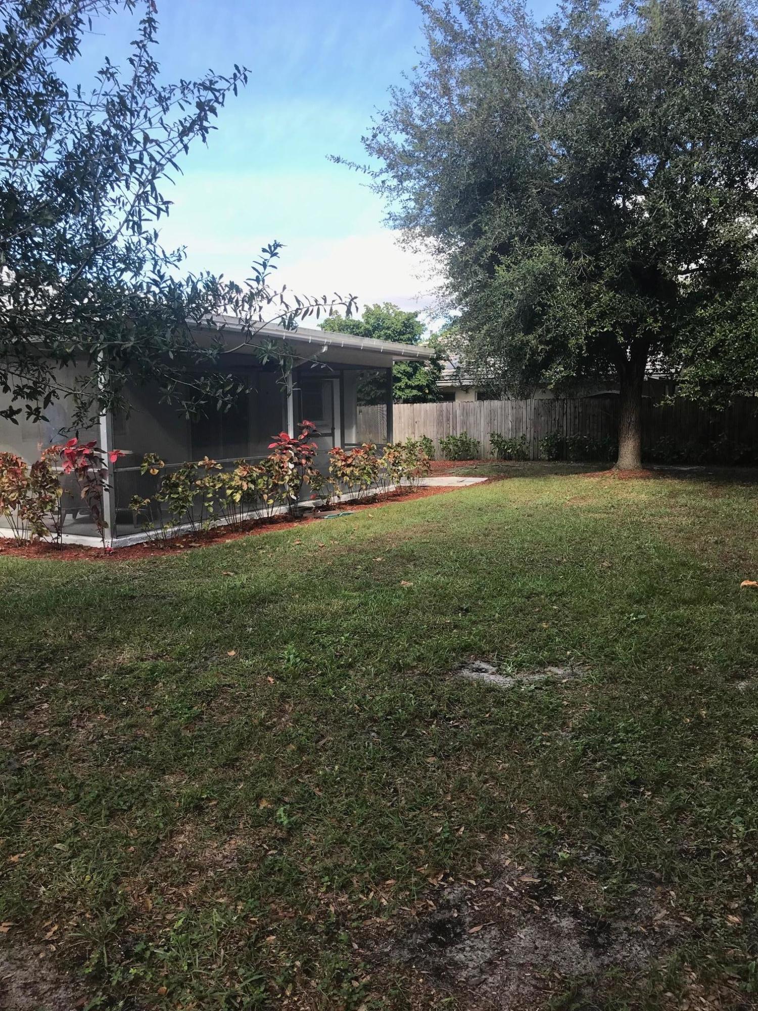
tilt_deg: -4.9
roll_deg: +1.4
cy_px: 506
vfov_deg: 63.4
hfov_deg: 49.7
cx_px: 379
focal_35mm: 28
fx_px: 818
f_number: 1.8
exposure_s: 1/748
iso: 20
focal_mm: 3.99
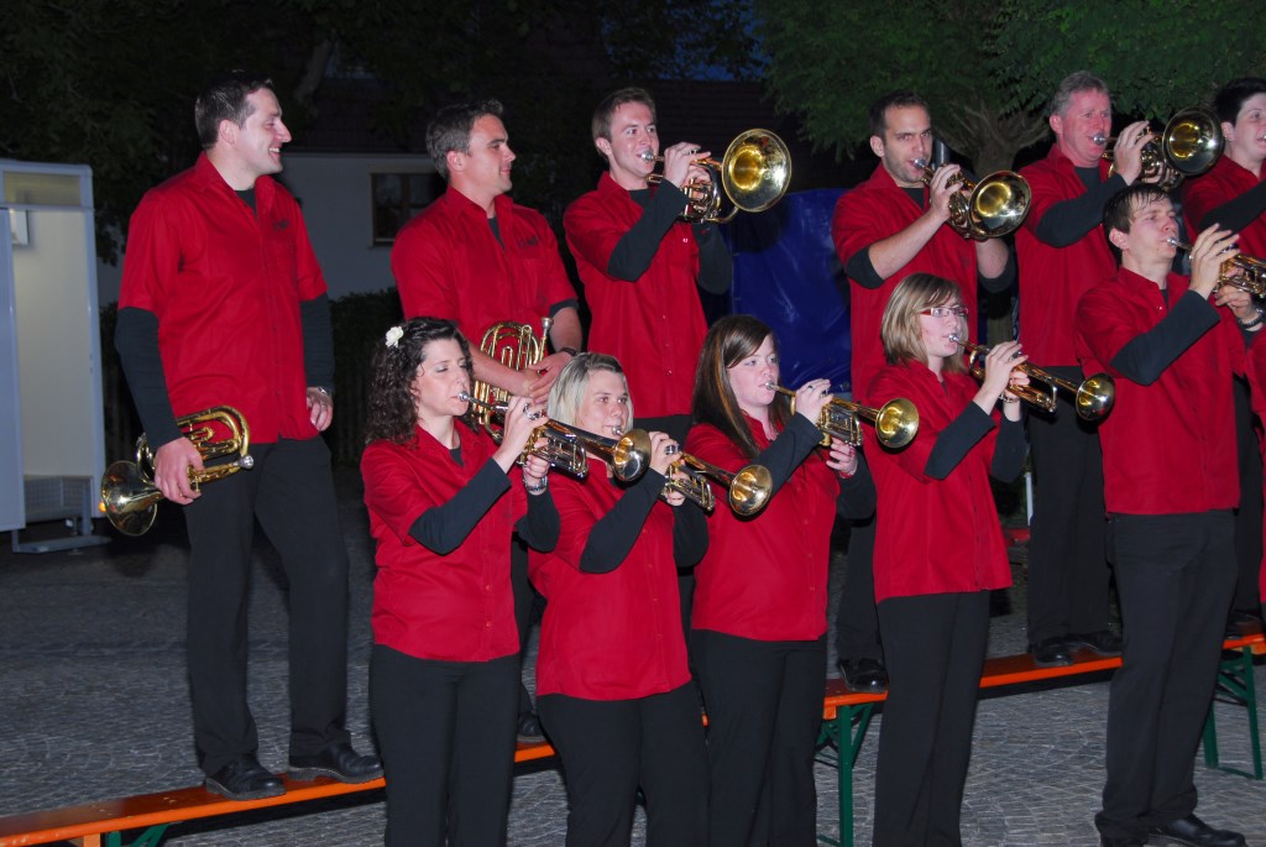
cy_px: 424
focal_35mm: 66
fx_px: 2323
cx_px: 633
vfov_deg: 20.7
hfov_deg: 30.5
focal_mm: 44
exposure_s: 1/60
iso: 200
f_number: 5
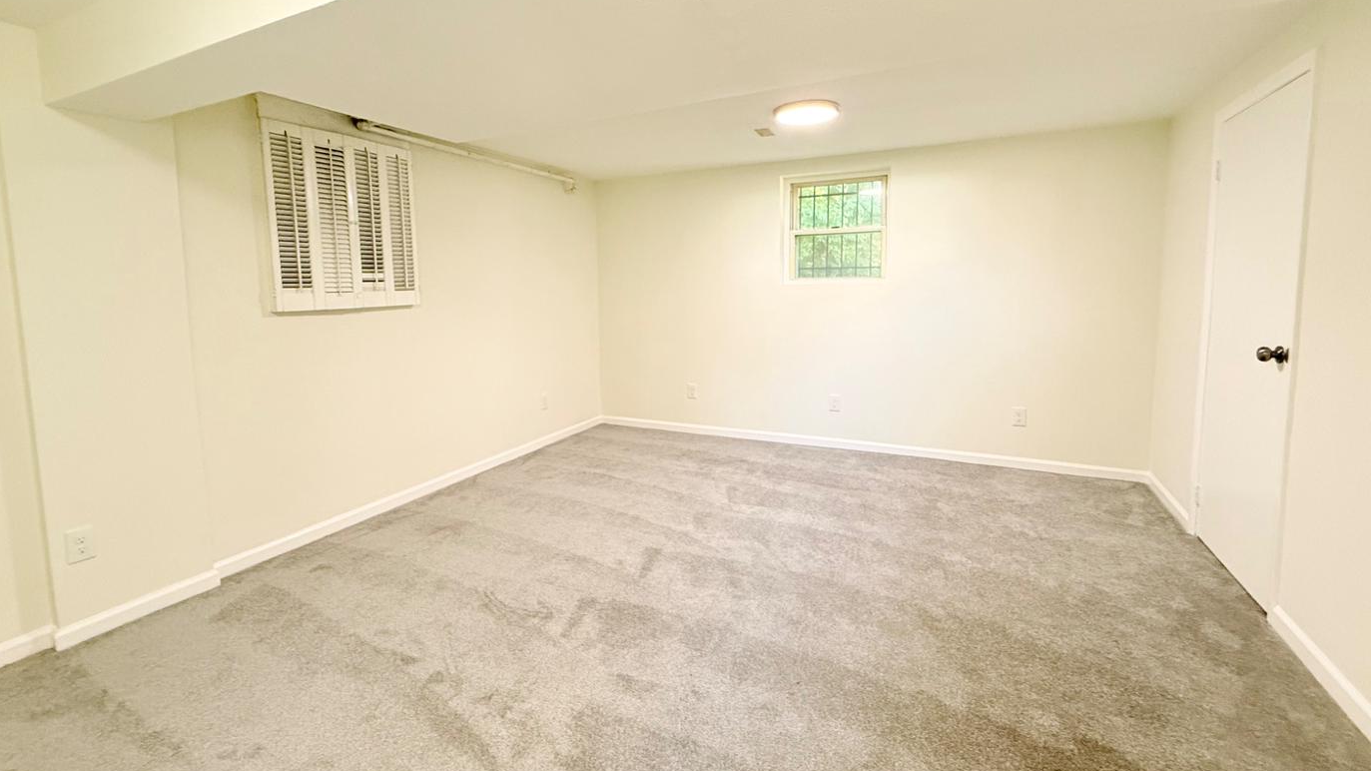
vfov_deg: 66.8
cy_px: 334
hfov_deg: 99.4
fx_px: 582
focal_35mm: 16
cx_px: 684
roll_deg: +1.0
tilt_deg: -5.0
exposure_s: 1/120
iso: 500
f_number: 2.2
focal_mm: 2.22
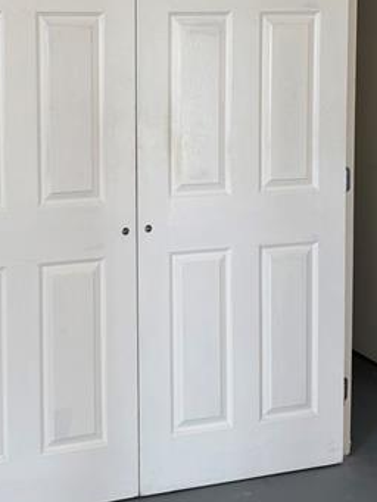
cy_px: 113
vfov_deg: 34.6
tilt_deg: -5.6
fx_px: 784
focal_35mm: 54
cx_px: 84
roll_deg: +0.3
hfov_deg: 26.6
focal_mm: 6.76
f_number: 1.78
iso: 125
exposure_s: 1/60
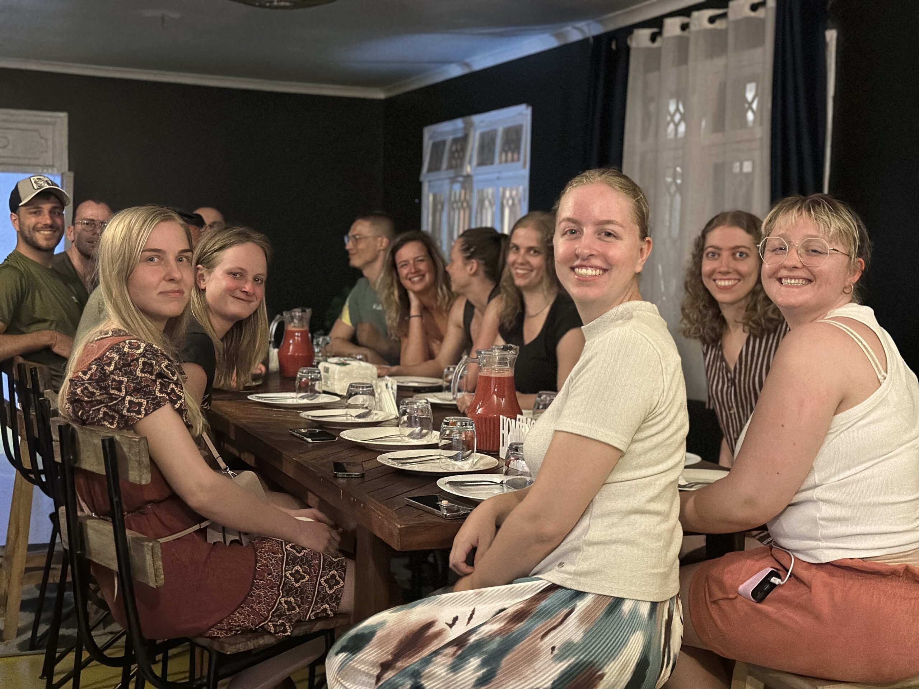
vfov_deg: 30.3
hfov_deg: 39.7
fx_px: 1274
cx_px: 460
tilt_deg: -3.3
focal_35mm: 48
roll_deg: -1.4
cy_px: 344
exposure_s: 1/20
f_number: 1.78
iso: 1000
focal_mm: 6.86
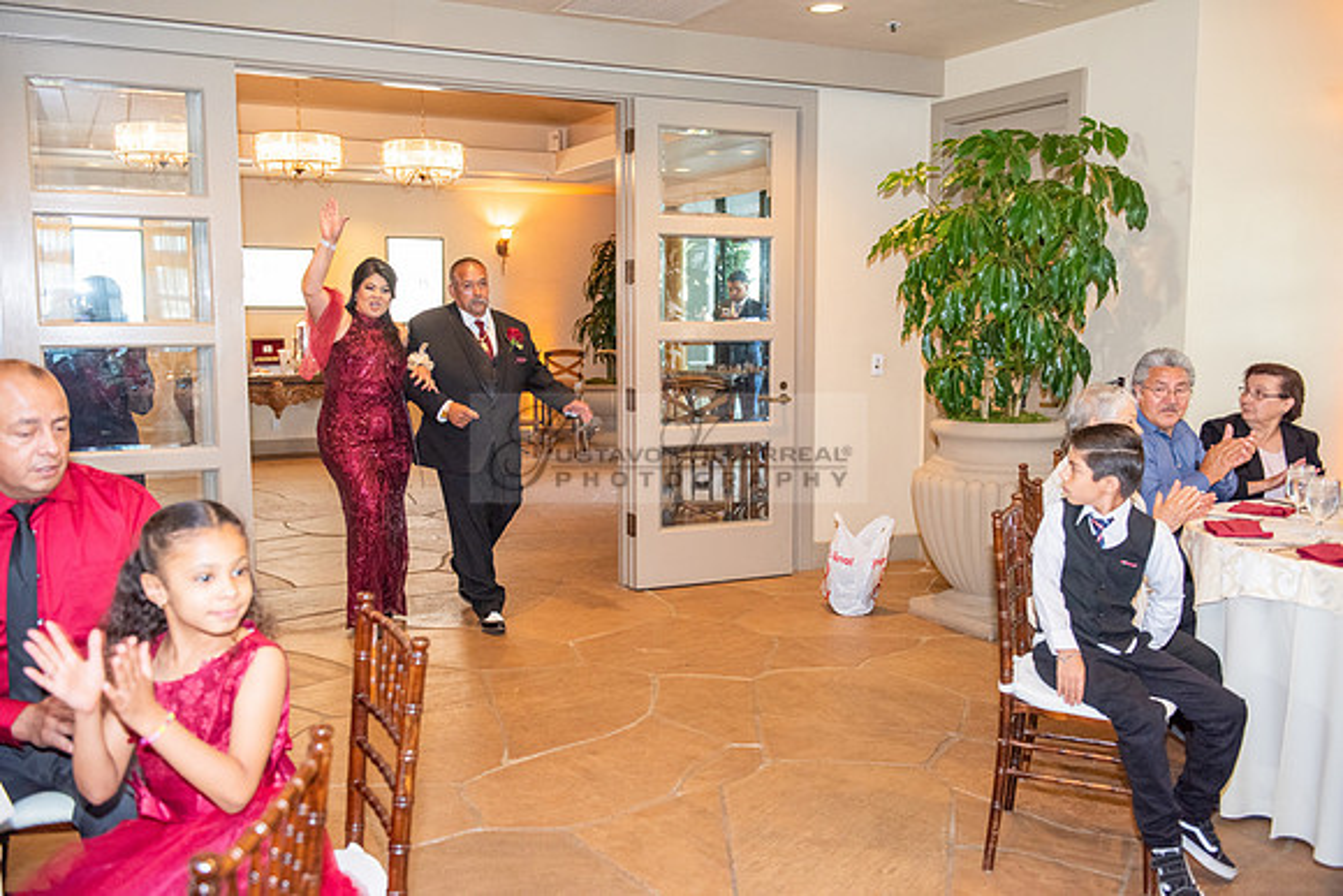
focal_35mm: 32
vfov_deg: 41.1
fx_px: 1194
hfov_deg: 58.7
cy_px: 448
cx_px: 672
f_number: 3.5
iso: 1600
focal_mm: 32
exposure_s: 1/125
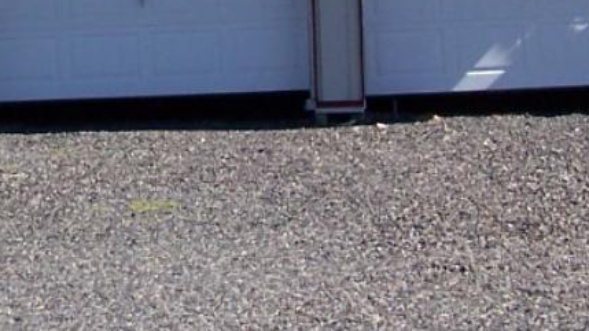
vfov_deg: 8.6
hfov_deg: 15.3
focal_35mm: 139
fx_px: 2170
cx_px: 82
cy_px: -107
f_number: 4
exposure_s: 1/500
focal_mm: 6.3
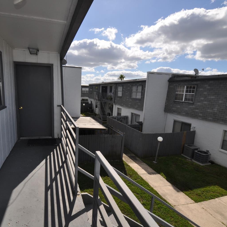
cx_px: 88
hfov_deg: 73.8
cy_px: 115
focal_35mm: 20
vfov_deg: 74.8
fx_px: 148
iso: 200
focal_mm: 10
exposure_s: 1/200
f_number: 14
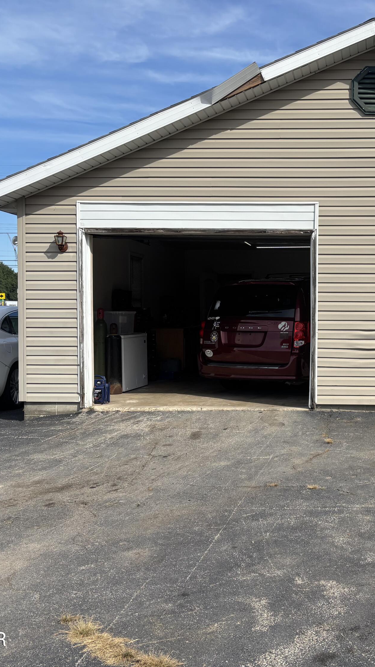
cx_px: 335
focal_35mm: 38
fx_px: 672
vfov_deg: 52.8
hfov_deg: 29.9
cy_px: 334
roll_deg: -1.1
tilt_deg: -0.9
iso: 50
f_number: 1.6
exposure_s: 1/2451
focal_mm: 5.96
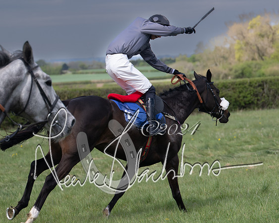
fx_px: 1367
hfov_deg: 11.7
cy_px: 112
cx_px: 135
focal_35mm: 166
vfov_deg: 9.3
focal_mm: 98
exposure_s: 1/1250
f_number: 4
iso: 200
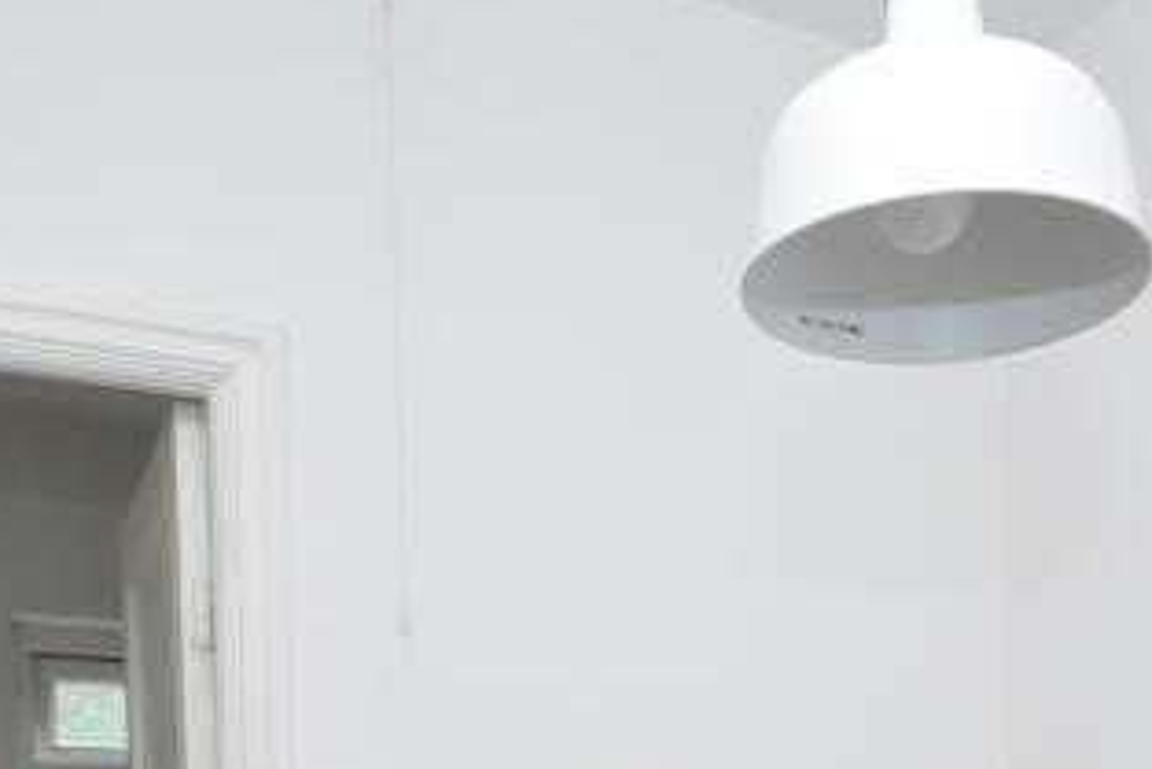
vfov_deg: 23.4
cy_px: 1071
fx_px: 1569
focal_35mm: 49
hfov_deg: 38.2
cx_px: 983
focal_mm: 10
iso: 360
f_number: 5.6
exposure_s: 1/125
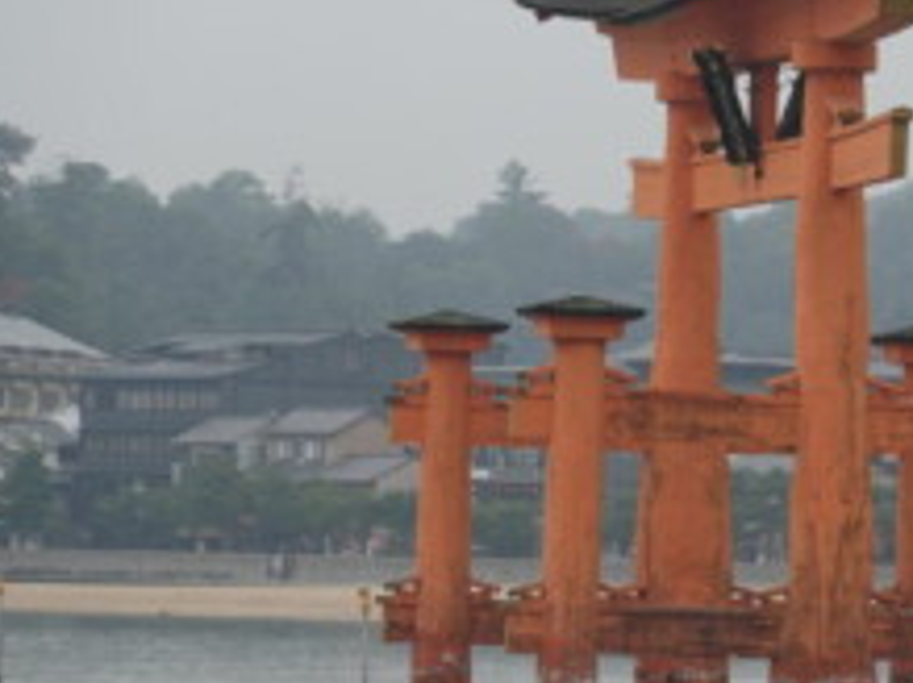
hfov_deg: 6.7
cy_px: 358
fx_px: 7724
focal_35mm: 293
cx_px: 909
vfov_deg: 5.1
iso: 125
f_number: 5.6
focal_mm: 53.6
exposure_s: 1/200
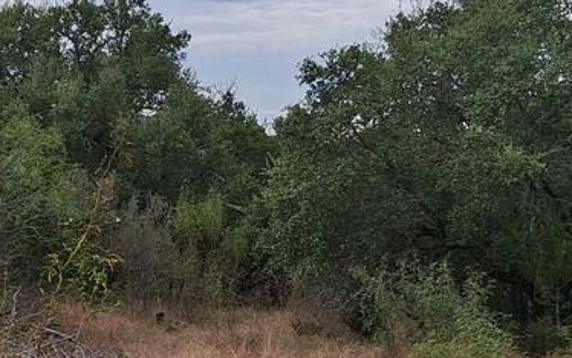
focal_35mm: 106
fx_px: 1653
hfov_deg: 19.3
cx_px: 70
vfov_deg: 12.4
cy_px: 184
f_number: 1.8
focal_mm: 3.98
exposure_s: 1/735
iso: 25
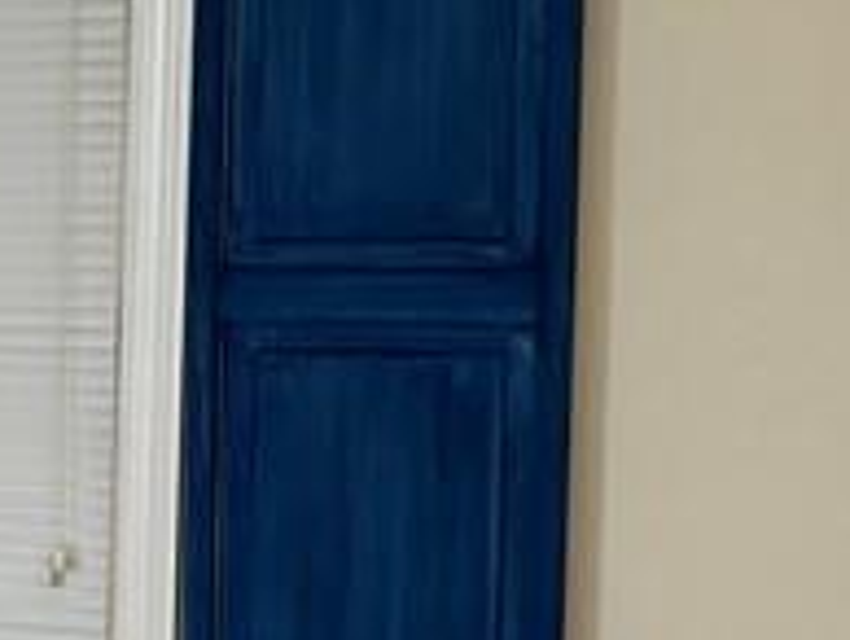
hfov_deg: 13.0
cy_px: 552
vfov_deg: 10.8
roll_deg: +0.3
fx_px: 3368
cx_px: -670
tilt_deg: -8.5
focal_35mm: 137
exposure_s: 1/60
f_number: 1.5
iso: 320
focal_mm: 5.7
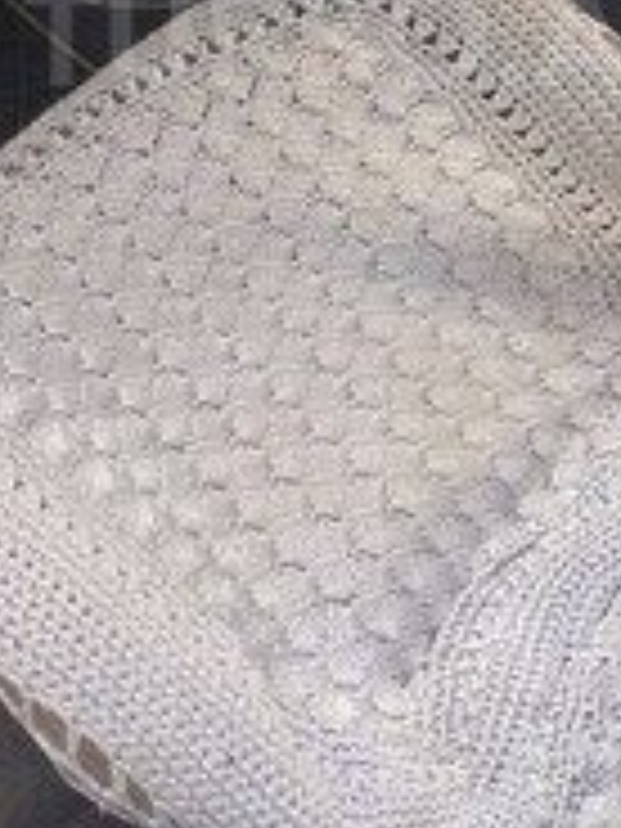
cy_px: 36
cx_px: 369
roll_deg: -12.7
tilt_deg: -40.6
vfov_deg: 24.1
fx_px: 1866
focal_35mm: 78
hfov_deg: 18.9
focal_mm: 4.15
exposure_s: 1/125
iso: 32
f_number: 2.2
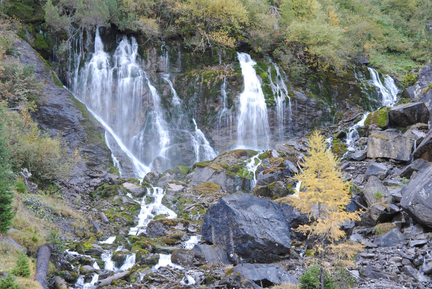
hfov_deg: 27.0
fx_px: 901
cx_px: 216
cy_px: 144
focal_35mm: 75
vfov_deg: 18.2
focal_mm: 50
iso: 100
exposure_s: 1/15
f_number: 5.6
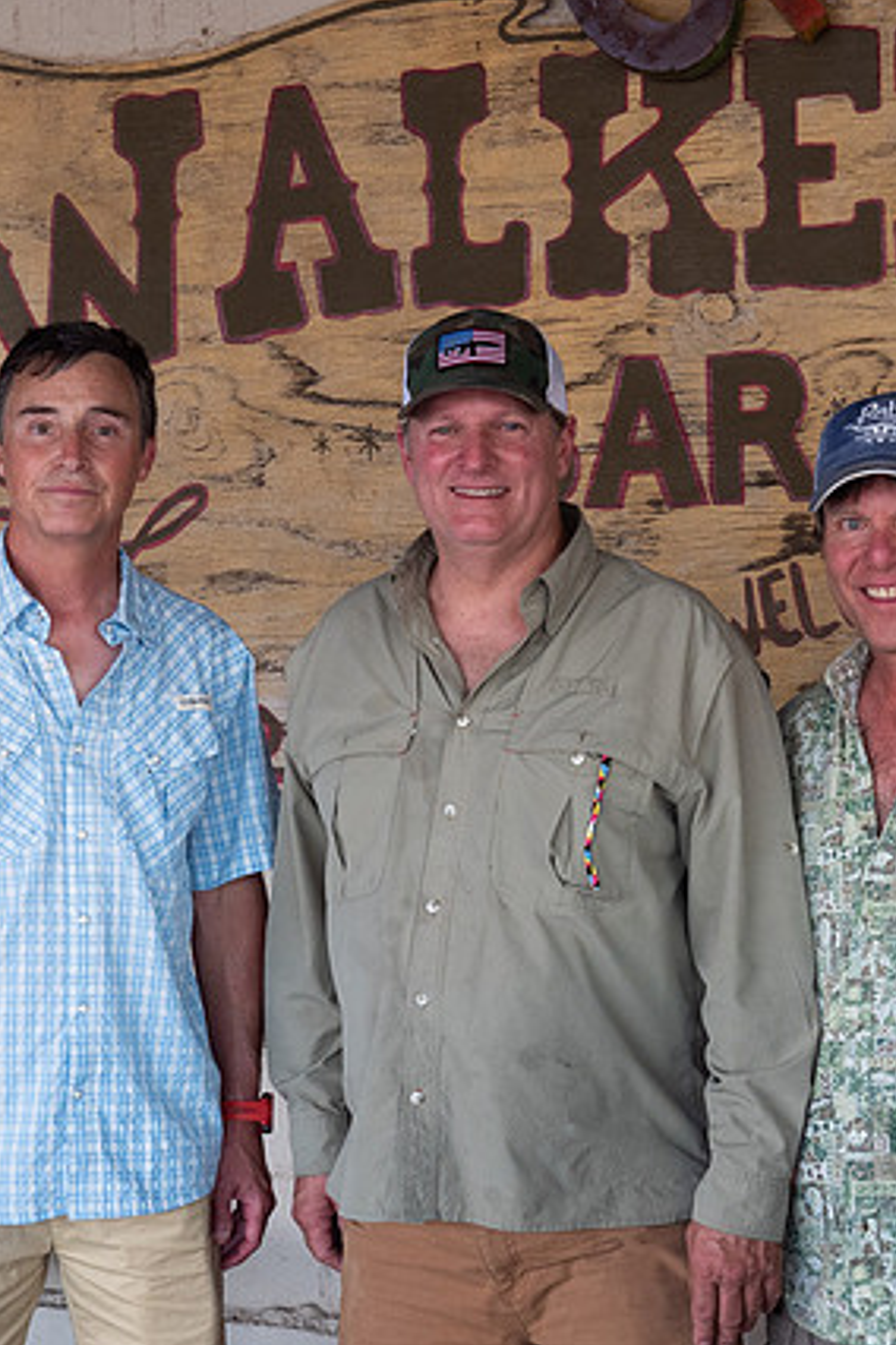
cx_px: 495
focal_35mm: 79
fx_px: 2949
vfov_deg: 25.6
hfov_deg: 17.3
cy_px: 810
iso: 400
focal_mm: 19
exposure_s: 1/25
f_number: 5.6
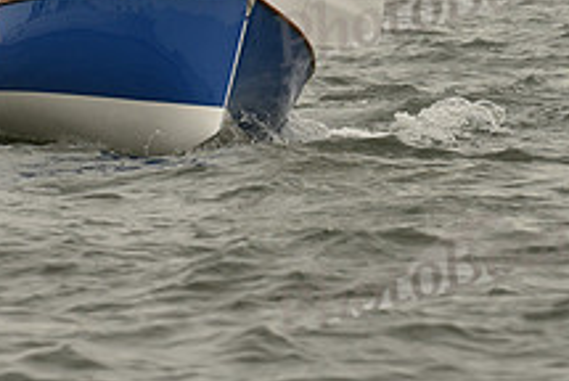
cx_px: 140
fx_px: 9385
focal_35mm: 593
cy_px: -102
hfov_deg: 3.5
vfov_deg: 2.3
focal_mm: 220
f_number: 6.3
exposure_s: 1/1000
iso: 400
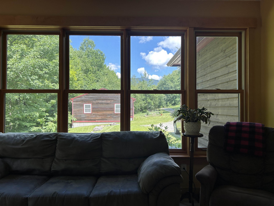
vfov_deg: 53.1
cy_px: 103
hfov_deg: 67.3
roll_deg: +0.0
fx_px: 206
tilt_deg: +0.1
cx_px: 137
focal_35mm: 26
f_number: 1.5
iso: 40
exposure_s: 1/290
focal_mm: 5.7
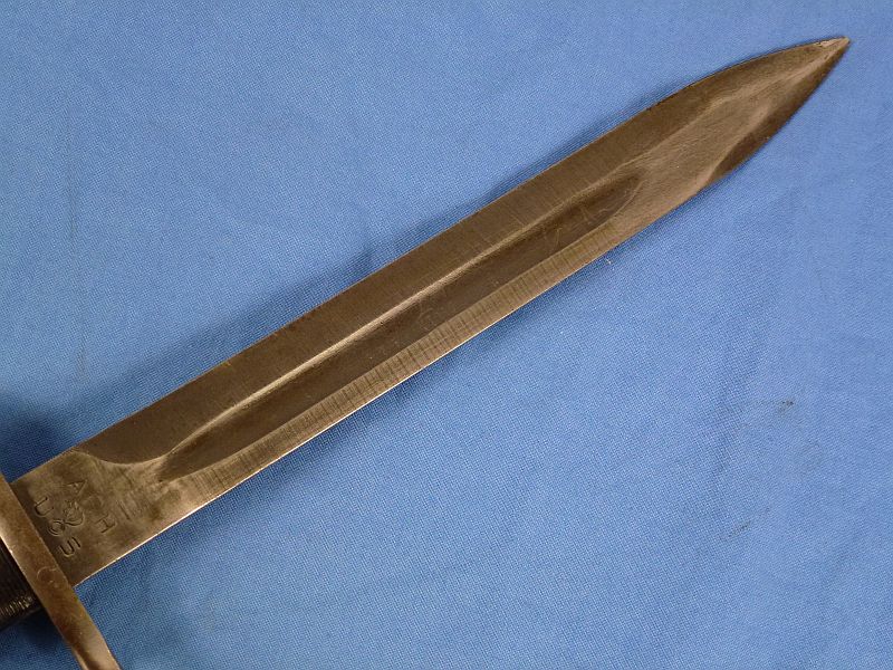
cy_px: 335
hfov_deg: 36.8
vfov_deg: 28.0
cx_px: 446
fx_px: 1341
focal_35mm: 52
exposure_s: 1/80
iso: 320
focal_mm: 9.4
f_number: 4.3
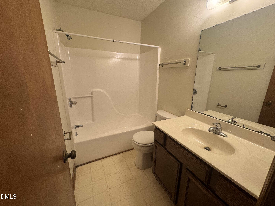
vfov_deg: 85.7
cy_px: 103
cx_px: 138
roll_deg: -1.0
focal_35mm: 14
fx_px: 111
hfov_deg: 102.1
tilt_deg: -15.7
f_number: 2.2
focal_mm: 2.22
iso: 160
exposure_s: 1/120
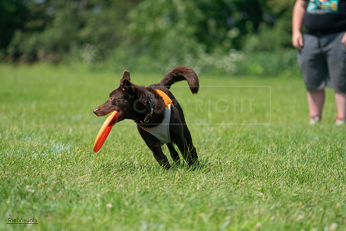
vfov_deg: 4.7
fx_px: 2797
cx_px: 173
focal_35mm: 291
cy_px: 116
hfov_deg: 7.1
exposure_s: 1/4000
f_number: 5.6
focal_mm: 291
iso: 800
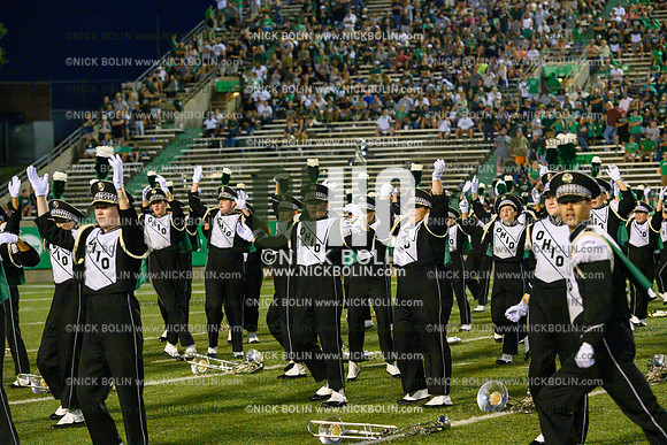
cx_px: 334
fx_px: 2038
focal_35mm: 110
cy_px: 222
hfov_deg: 18.6
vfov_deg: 12.5
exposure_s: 1/1600
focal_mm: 110
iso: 10000
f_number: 4
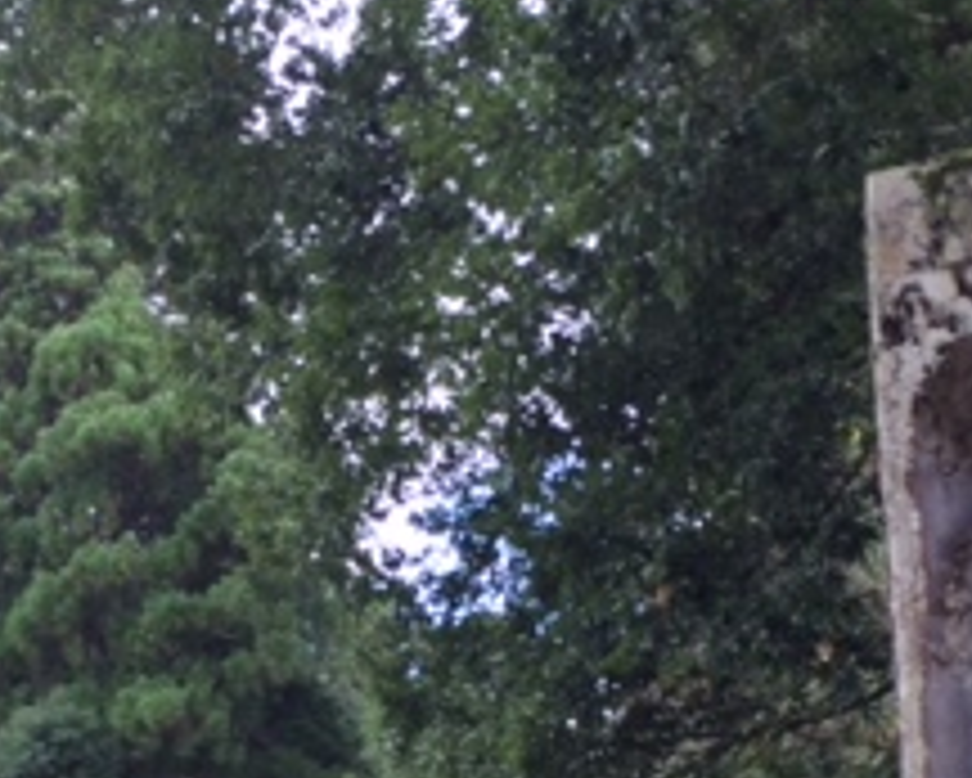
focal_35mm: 84
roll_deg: -1.3
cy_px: 800
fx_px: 2418
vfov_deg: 17.8
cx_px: 356
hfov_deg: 22.7
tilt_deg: +16.6
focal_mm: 4.15
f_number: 2.2
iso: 40
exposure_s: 1/60
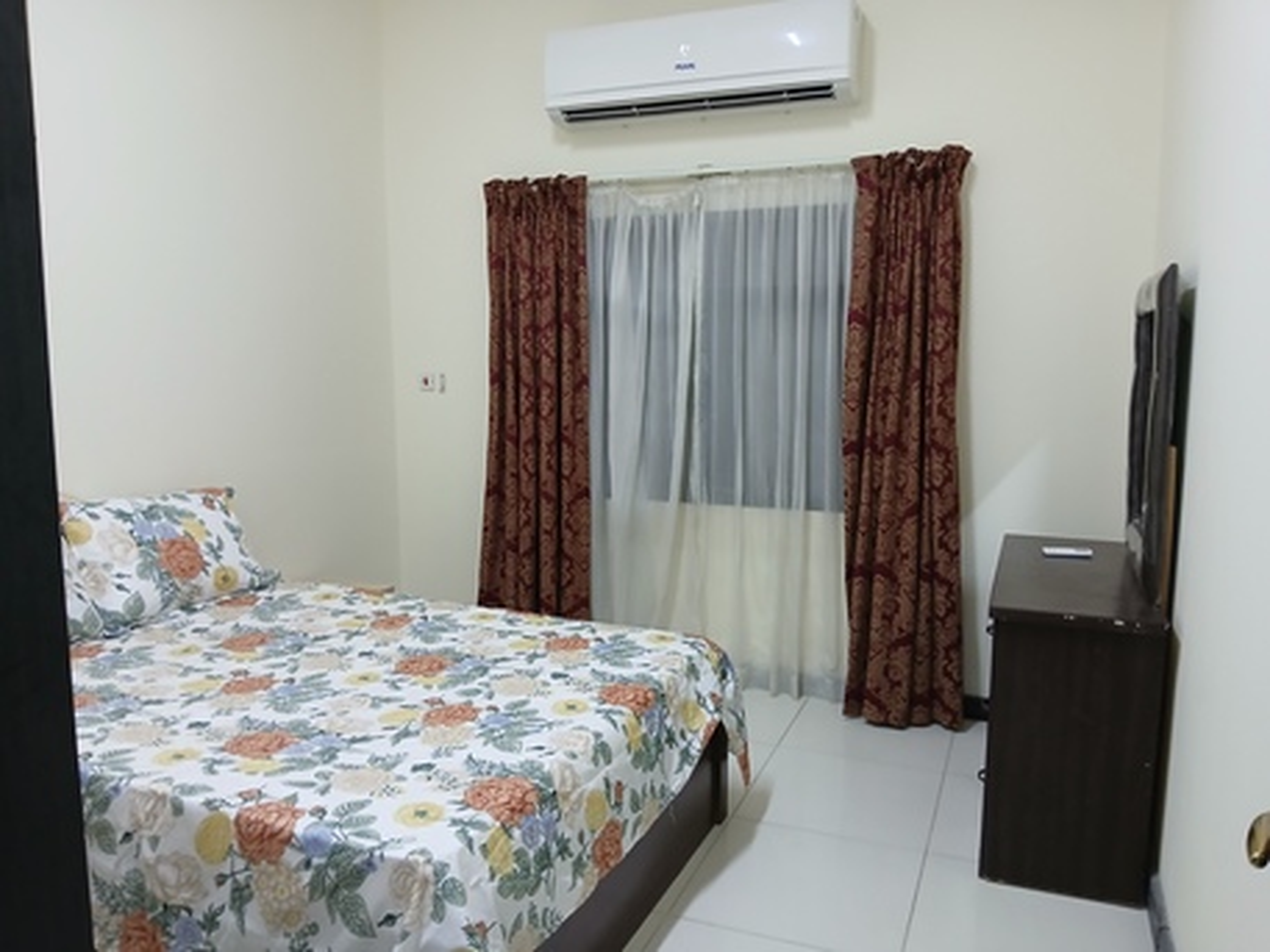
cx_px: 635
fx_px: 954
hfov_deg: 67.3
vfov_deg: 53.1
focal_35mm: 26
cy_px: 476
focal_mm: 3.98
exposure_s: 1/33.3
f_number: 1.8
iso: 250
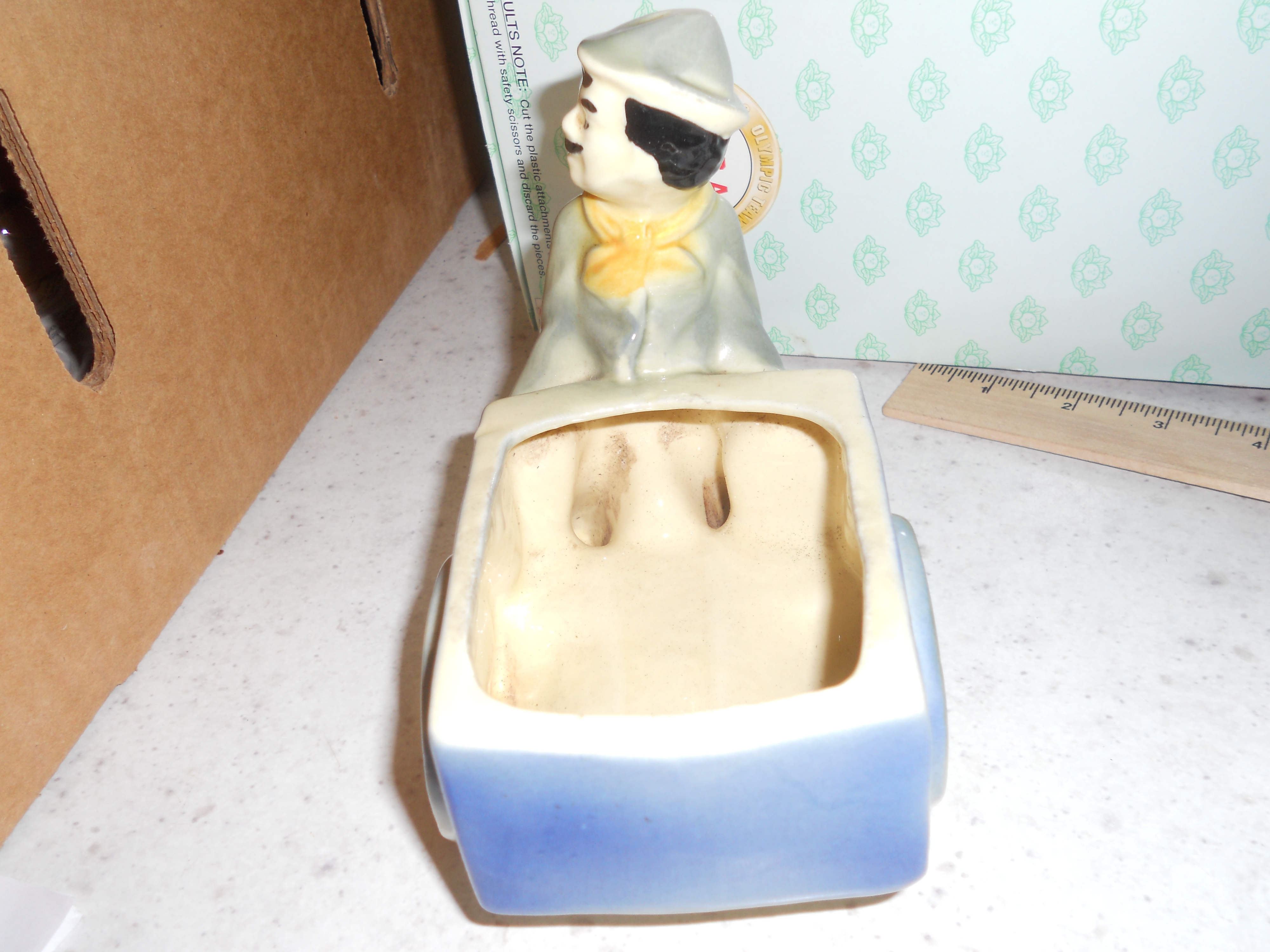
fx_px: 1174
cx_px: 635
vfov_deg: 44.2
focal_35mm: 32
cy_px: 476
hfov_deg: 56.8
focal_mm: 5.8
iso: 80
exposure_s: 1/25
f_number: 3.5
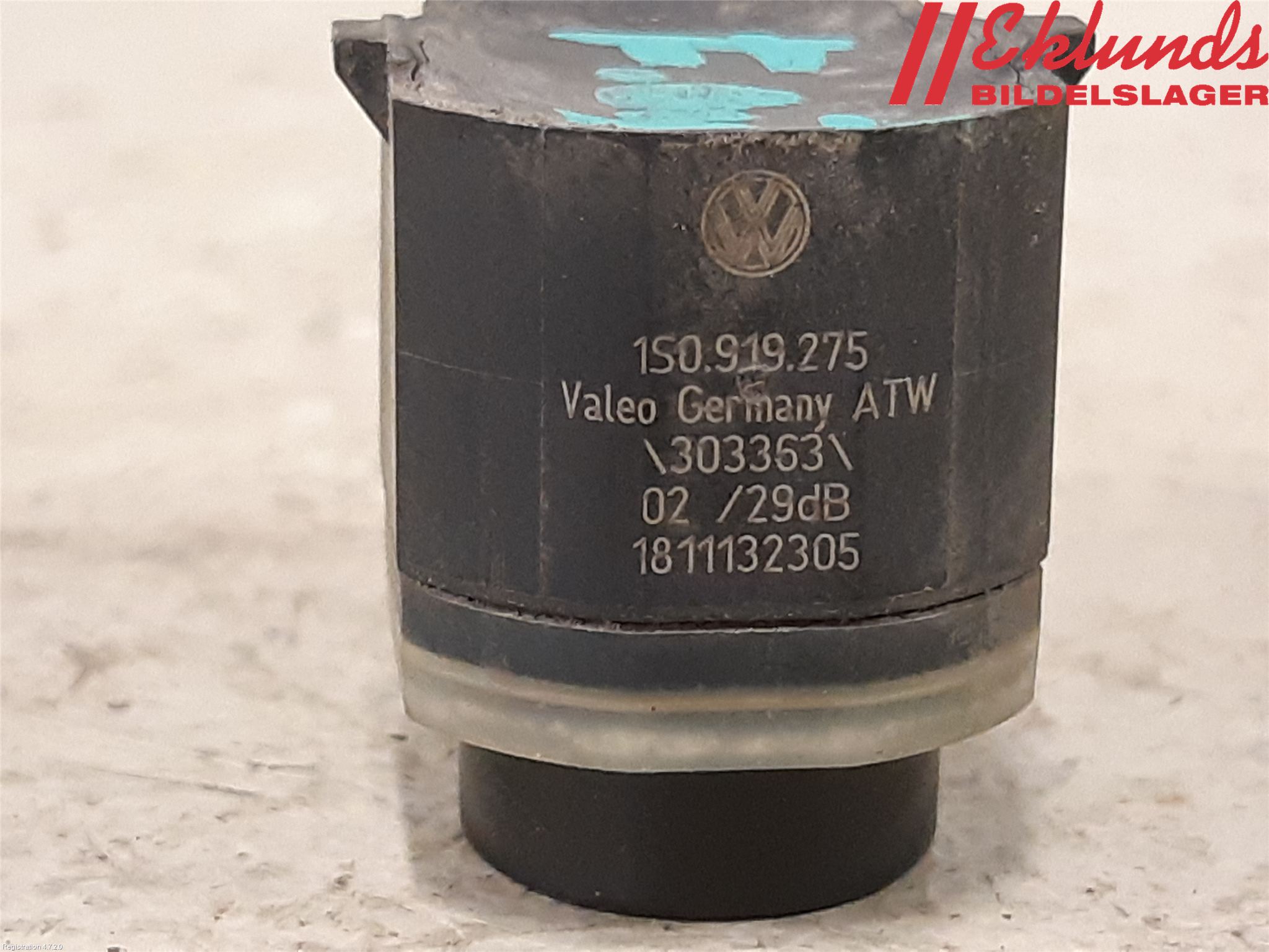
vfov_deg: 53.1
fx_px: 953
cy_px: 476
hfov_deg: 67.3
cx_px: 634
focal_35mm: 26
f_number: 1.7
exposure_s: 1/33
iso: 250
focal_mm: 3.93
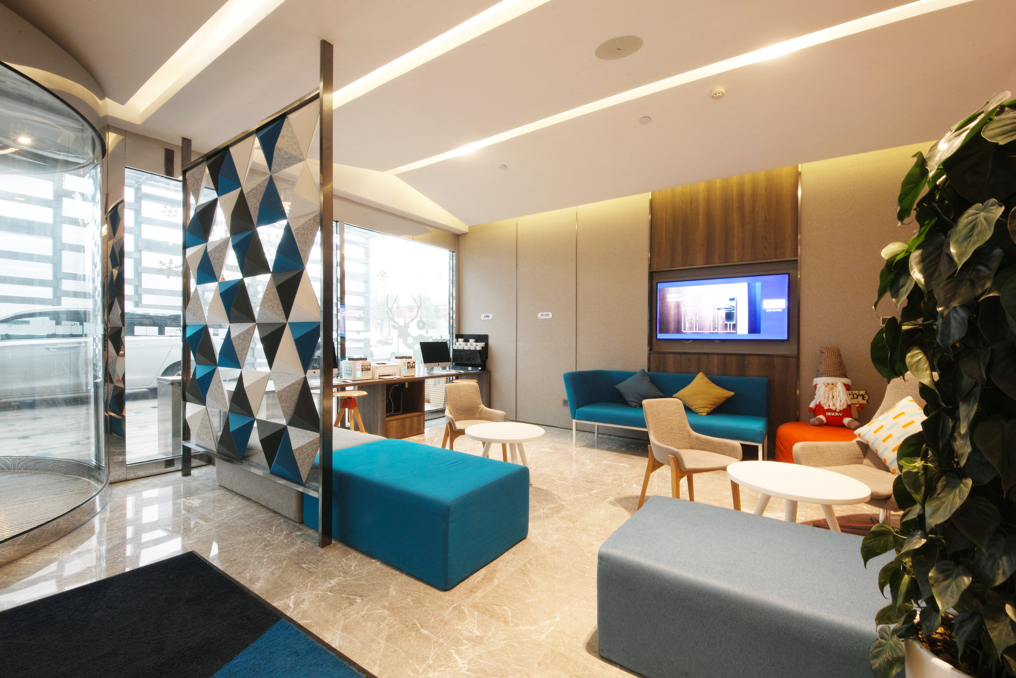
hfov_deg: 106.3
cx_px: 508
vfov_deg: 83.3
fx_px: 381
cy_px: 339
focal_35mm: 14
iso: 100
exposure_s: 3.2
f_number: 16
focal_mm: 9
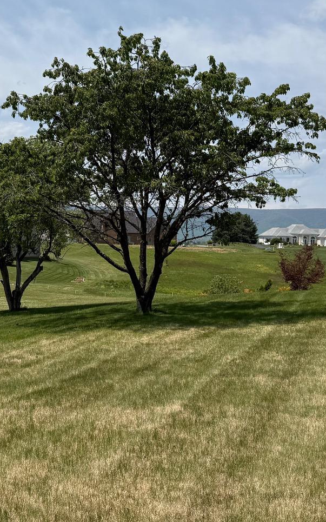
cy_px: 247
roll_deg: -0.4
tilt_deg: +0.2
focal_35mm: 54
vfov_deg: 37.5
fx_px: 768
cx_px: 91
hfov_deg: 23.8
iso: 80
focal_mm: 6.76
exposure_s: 1/7353
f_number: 1.78
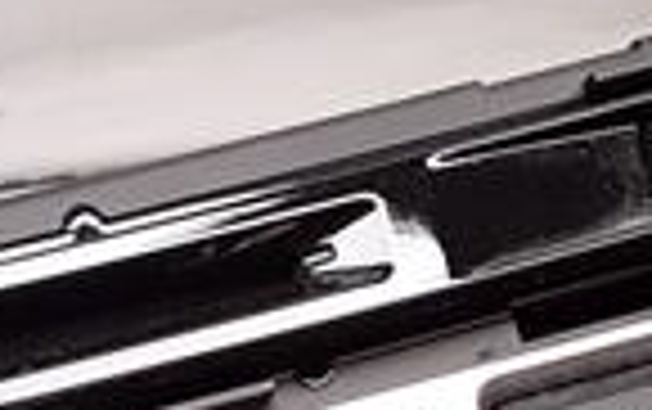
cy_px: 730
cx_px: 184
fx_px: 2330
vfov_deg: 9.6
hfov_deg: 15.9
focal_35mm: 131
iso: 100
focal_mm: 2.91
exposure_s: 1/100
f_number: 1.9
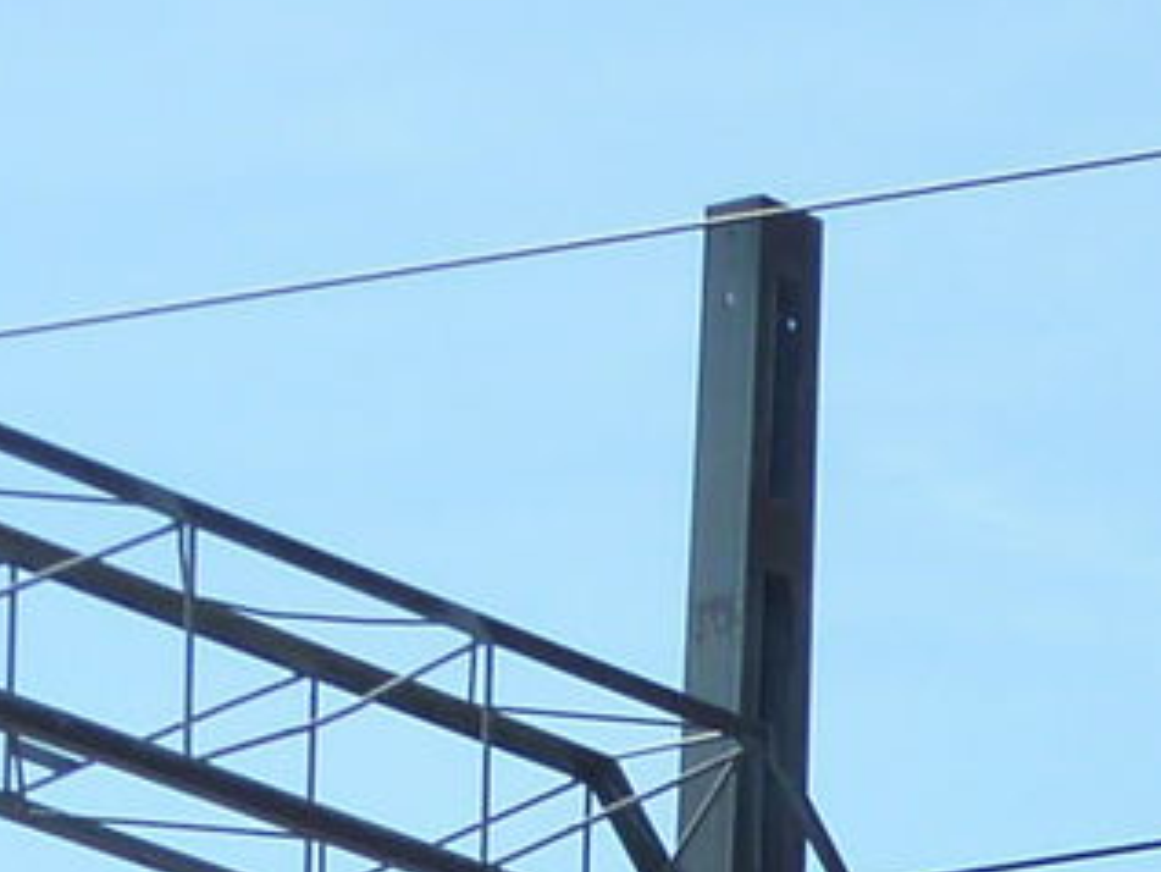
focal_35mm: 242
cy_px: 2198
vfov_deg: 5.9
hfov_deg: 7.7
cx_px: 2677
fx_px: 8120
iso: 80
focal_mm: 6.5
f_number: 4
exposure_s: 1/500
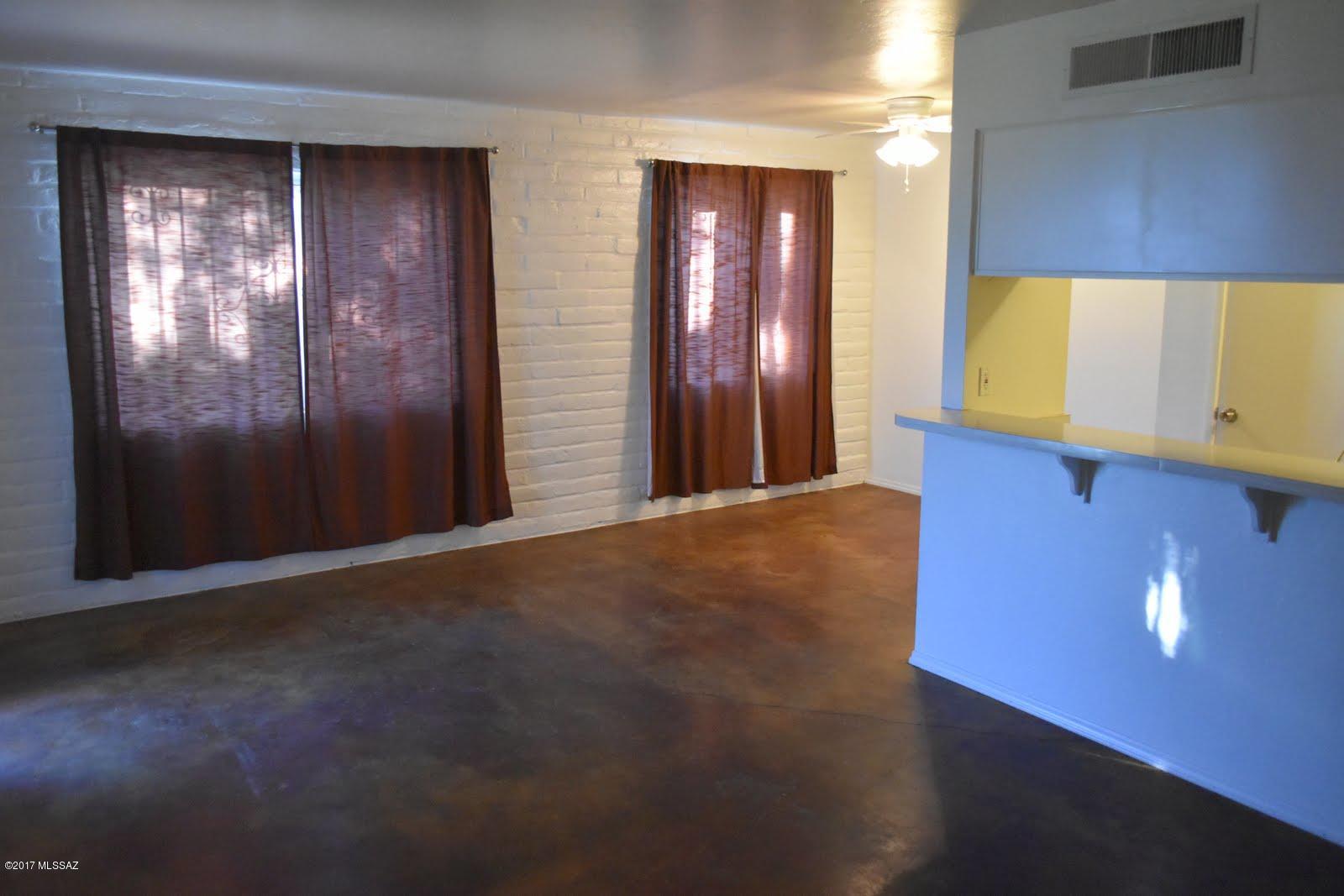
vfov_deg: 47.9
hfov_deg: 67.4
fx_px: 1008
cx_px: 672
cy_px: 448
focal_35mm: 27
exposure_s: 1/60
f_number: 3.5
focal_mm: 18
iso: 4500
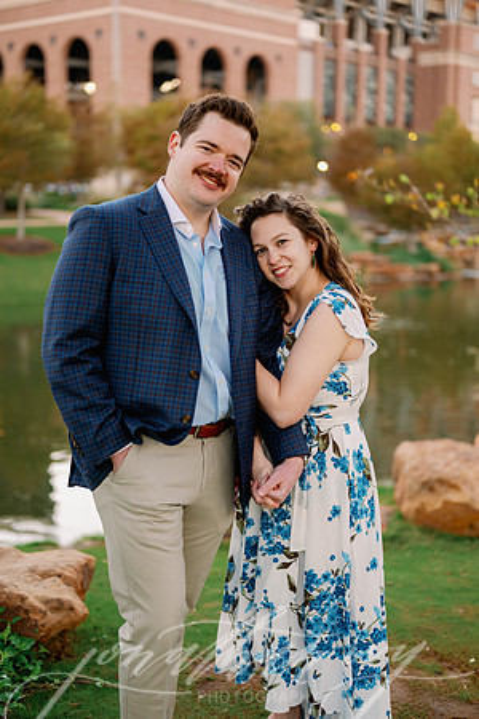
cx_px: 240
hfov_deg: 27.0
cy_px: 360
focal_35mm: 50
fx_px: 998
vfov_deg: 39.6
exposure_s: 1/500
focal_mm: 50
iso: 640
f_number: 2
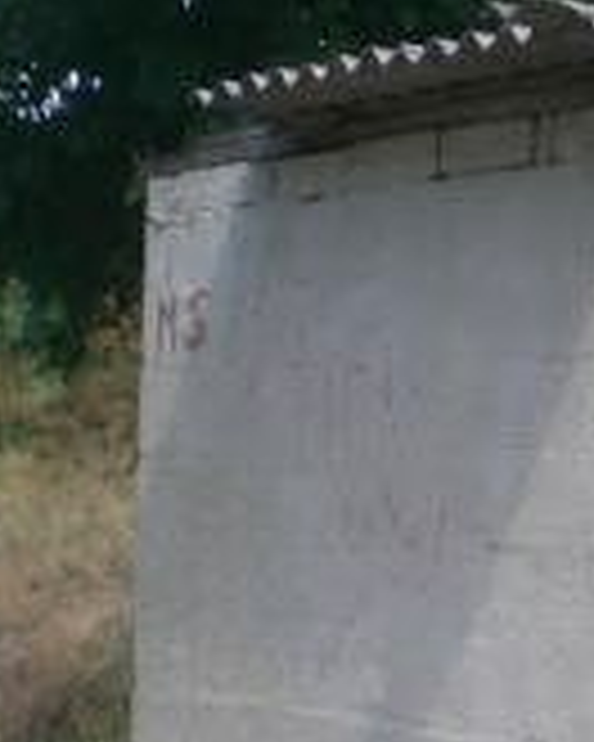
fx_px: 3164
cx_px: 896
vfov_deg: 13.4
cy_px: 495
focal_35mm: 144
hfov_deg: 10.4
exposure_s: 1/250
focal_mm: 6.3
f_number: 4.4
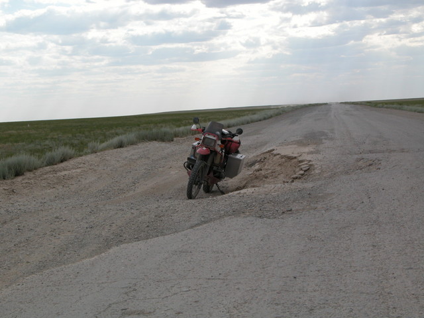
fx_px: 906
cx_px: 212
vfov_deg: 19.9
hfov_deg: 26.3
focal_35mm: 74
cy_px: 159
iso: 100
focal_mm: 18.8
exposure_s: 1/306
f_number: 6.7
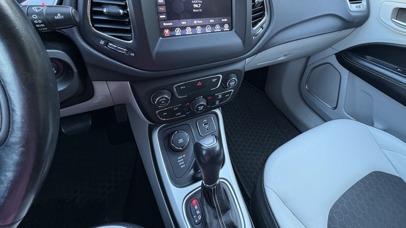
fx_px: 194
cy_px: 68
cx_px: 232
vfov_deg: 58.9
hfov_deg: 92.0
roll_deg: -8.1
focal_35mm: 18
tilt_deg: -31.5
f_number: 2.2
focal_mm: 2.22
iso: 400
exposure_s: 1/57
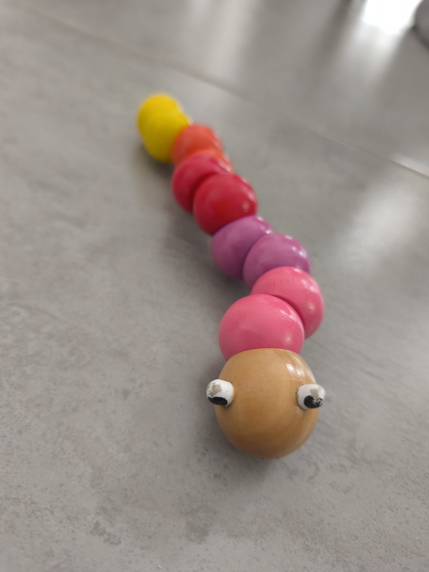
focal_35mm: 23
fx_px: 380
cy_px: 286
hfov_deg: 58.9
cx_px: 214
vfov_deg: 73.9
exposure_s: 1/33.3
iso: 640
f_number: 1.6
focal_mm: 6.57
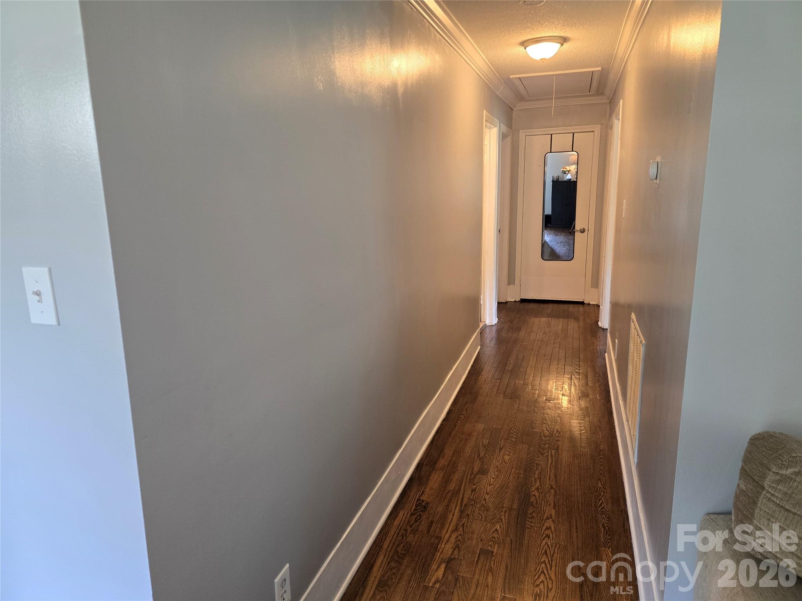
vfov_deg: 58.9
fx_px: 533
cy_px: 300
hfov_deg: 73.9
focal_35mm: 23
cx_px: 401
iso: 320
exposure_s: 1/120
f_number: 1.7
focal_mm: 6.3
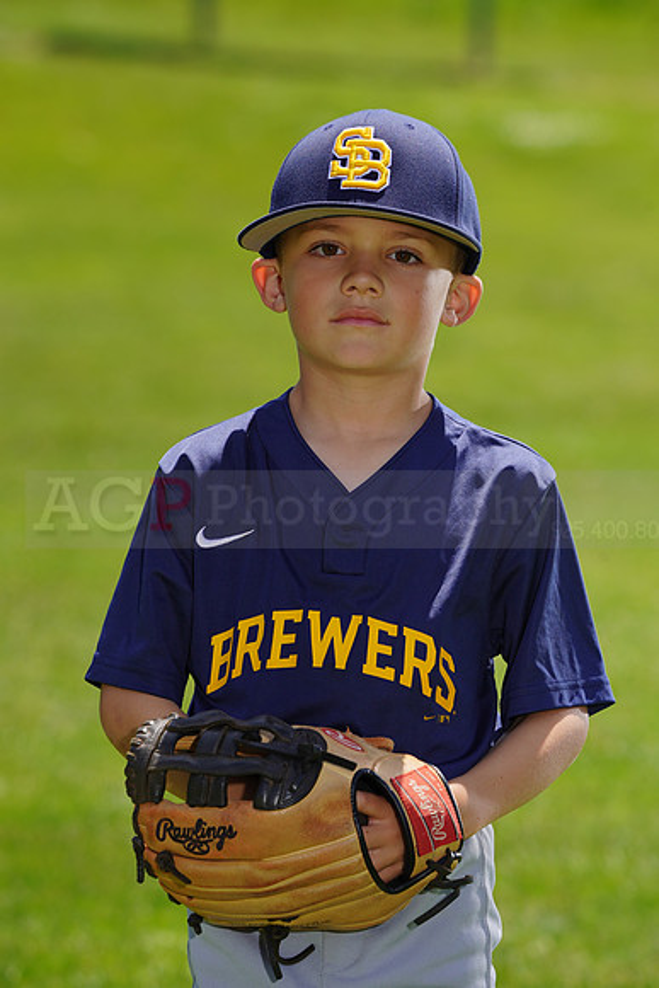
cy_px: 494
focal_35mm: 274
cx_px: 330
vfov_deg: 7.5
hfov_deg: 5.0
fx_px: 7519
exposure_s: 1/250
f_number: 9
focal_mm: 274
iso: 100
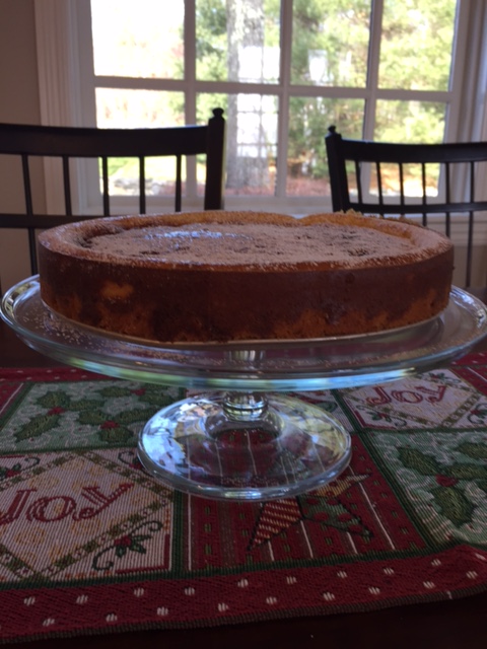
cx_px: 244
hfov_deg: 48.2
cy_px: 324
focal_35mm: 29
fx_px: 544
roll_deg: +0.1
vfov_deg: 61.7
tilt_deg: -14.1
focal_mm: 4.15
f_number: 2.2
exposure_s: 1/40
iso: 32
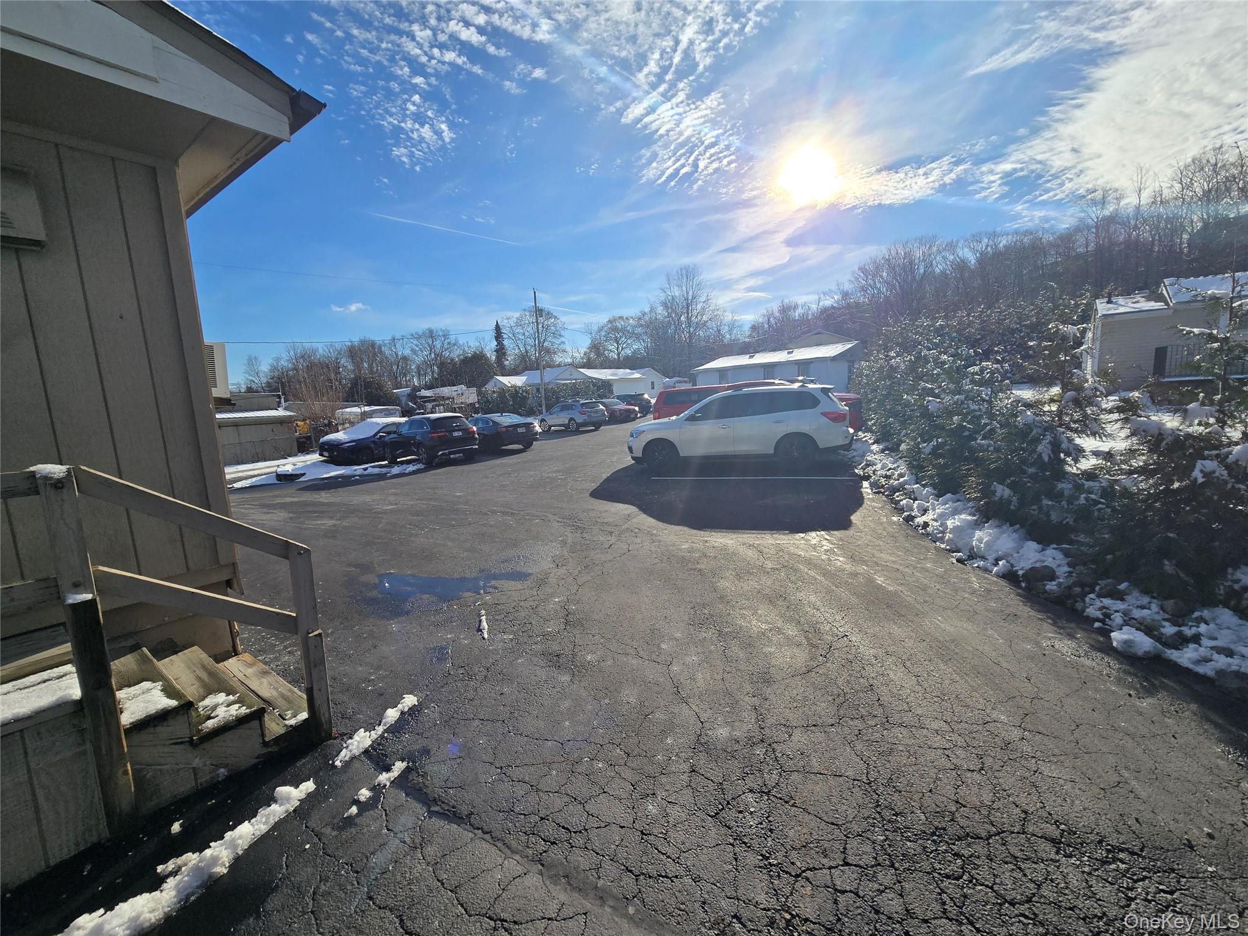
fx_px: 469
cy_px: 468
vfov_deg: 89.9
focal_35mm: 13
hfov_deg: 106.2
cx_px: 624
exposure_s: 1/4210
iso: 50
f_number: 2.2
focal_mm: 2.2
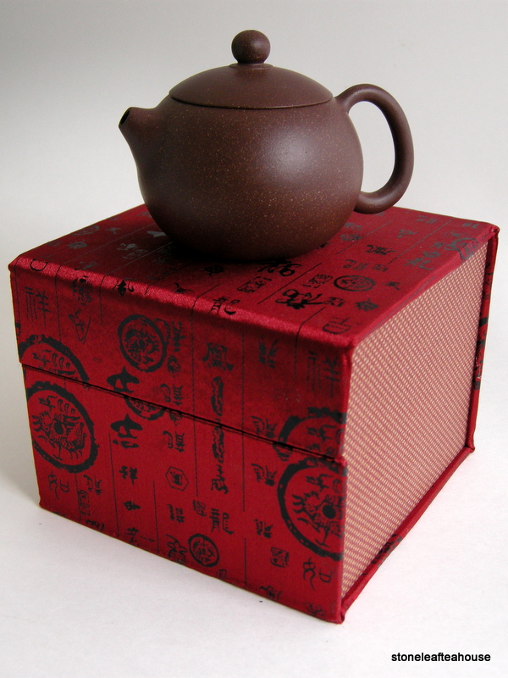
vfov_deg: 52.6
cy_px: 339
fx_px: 685
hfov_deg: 40.7
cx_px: 254
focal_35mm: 35
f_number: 2.7
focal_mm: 7.5
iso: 128
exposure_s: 1/59.8
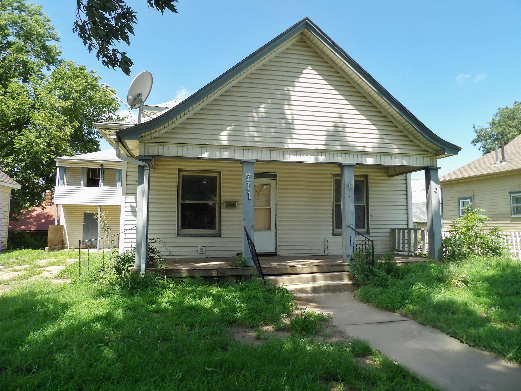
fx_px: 361
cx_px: 260
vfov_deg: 56.8
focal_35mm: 24
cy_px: 196
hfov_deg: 71.6
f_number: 3.2
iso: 100
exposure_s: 1/517
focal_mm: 4.3
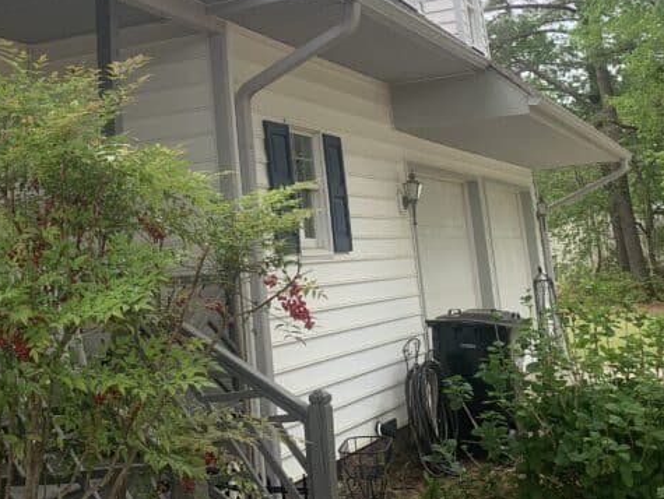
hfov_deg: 33.7
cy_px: 38
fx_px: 1075
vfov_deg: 25.2
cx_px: 172
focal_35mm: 56
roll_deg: +3.6
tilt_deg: +12.8
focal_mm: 4.25
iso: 25
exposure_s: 1/478
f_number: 1.8
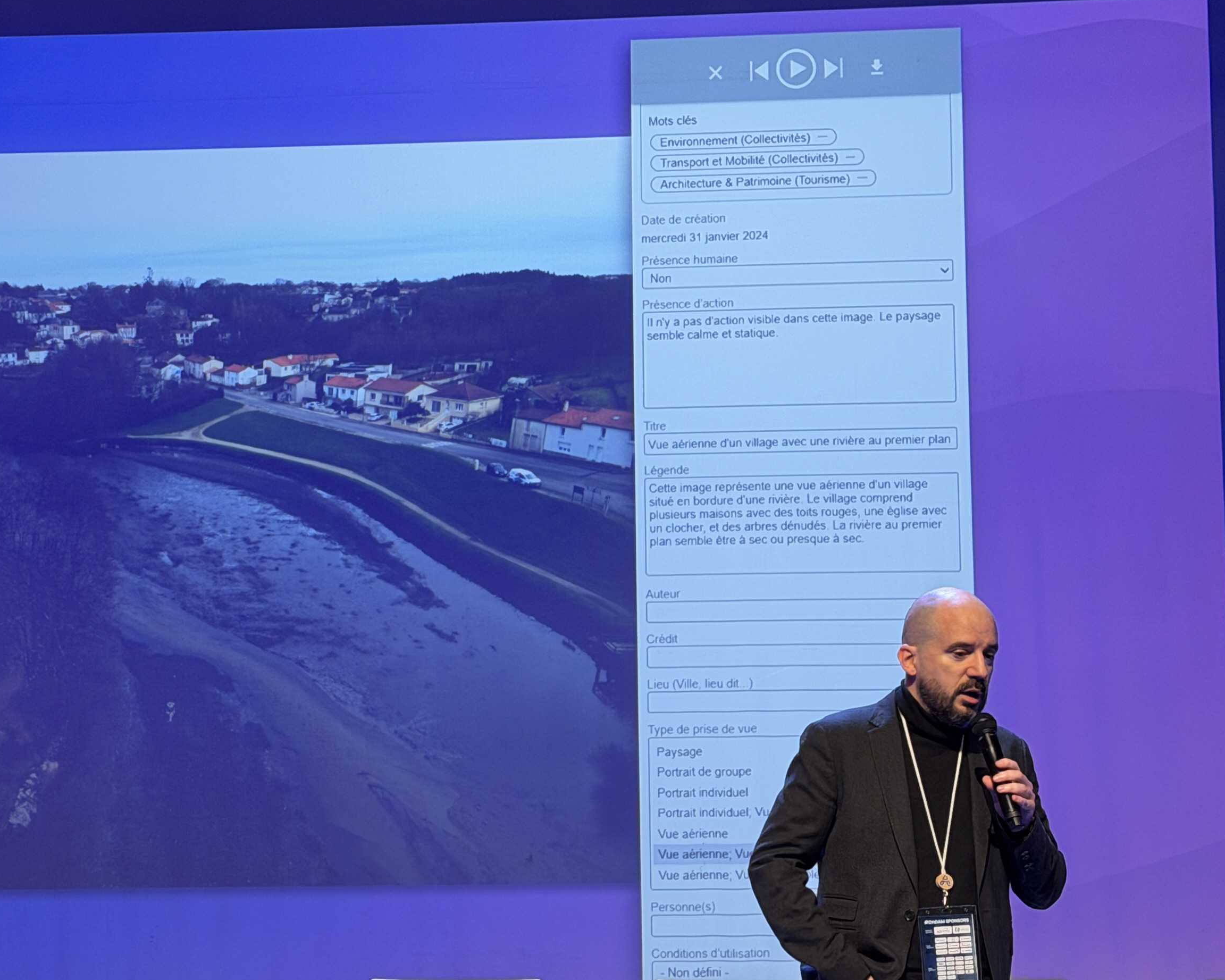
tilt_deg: +3.9
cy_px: 737
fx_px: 2973
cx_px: 437
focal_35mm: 82
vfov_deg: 18.6
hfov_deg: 23.2
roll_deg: +0.4
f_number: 1.78
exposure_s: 1/50
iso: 100
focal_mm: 6.76
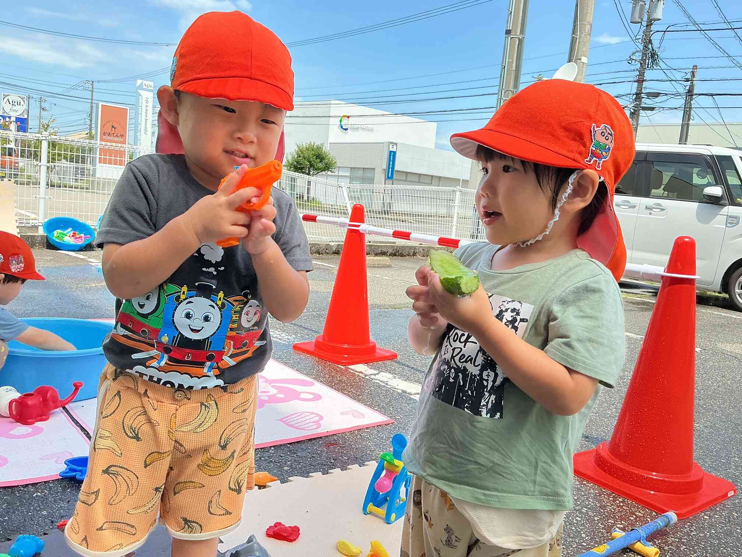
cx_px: 371
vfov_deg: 48.2
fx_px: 622
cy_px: 278
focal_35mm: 29
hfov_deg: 61.7
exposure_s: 1/929
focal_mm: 3
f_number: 1.8
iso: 25
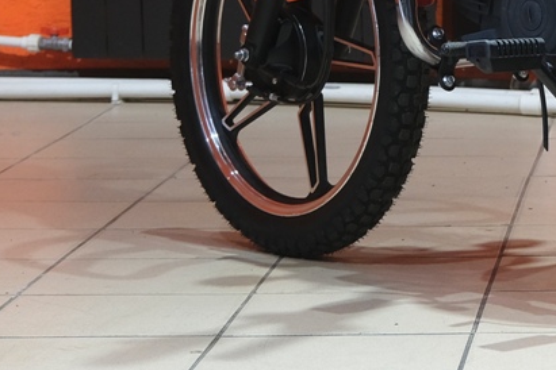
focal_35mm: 179
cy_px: -305
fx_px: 2764
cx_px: 637
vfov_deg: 7.4
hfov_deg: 11.3
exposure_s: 1/60
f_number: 4
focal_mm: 30.8
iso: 800
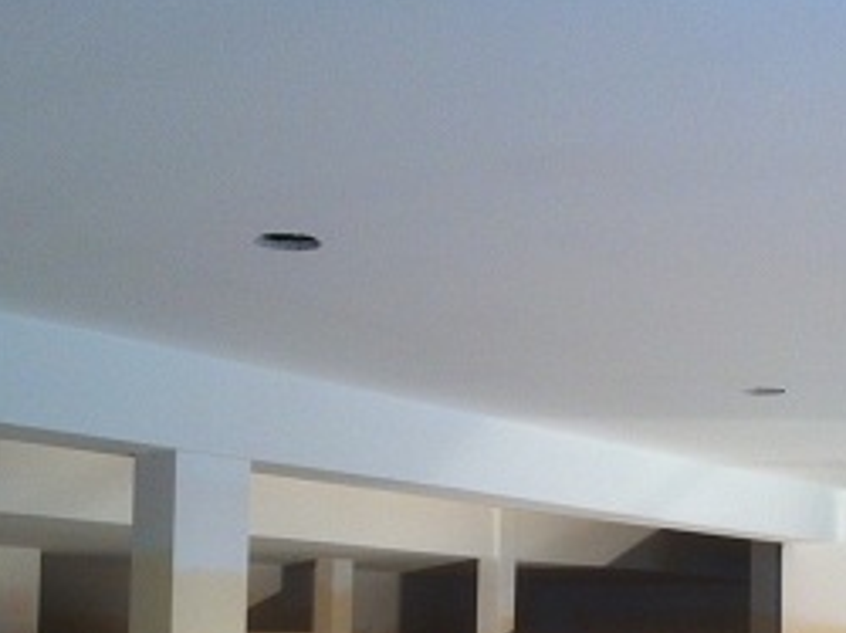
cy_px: 557
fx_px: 1709
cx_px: 514
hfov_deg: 27.7
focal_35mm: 70
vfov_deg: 20.6
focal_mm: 3.85
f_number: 2.8
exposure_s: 1/15
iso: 100
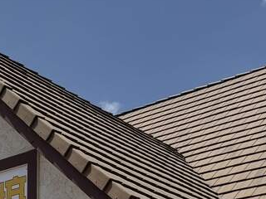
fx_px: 692
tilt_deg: +7.0
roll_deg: -0.4
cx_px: -1
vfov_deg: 15.3
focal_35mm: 90
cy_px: 288
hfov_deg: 21.0
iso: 80
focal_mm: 6.76
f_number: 1.78
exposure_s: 1/8130
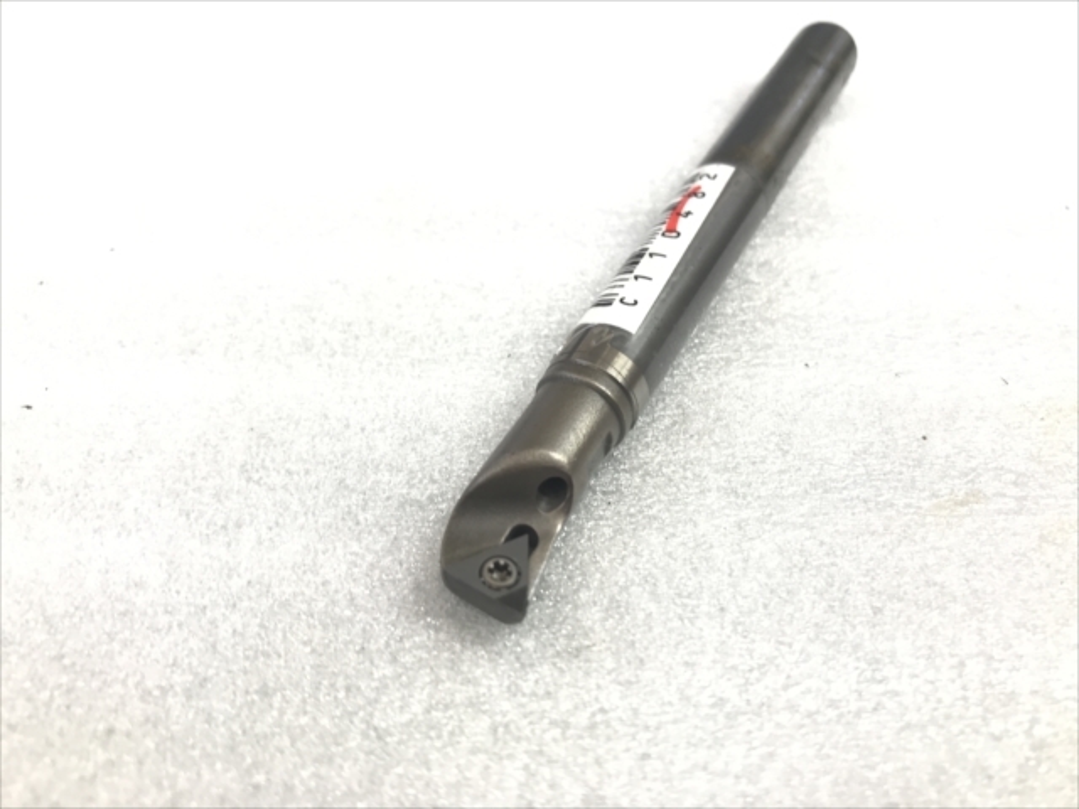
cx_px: 540
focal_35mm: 28
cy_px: 404
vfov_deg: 49.7
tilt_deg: -49.3
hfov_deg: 63.4
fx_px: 873
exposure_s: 1/50
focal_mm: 3.99
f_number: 1.8
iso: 25
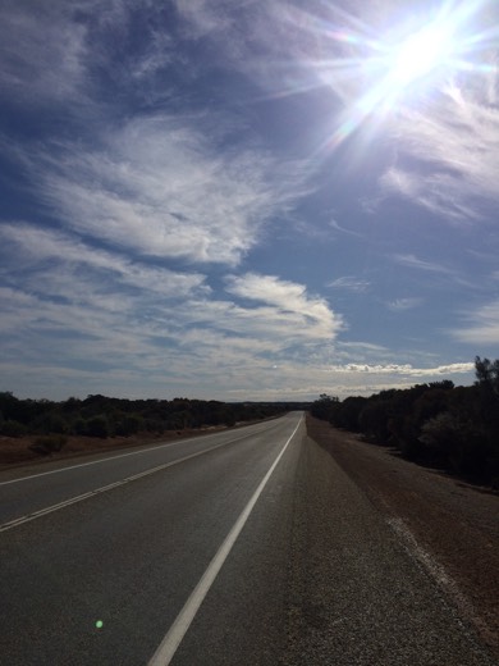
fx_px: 557
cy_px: 333
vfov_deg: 61.7
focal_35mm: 29
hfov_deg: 48.2
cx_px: 250
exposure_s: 1/13699
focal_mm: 4.15
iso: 40
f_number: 2.2
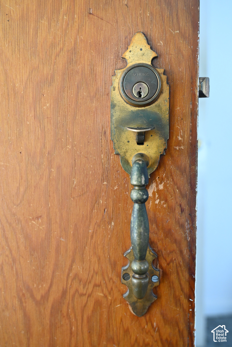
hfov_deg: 35.9
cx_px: 116
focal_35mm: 37
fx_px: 358
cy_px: 174
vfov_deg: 51.9
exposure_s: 1/125
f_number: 4
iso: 2000
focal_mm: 37
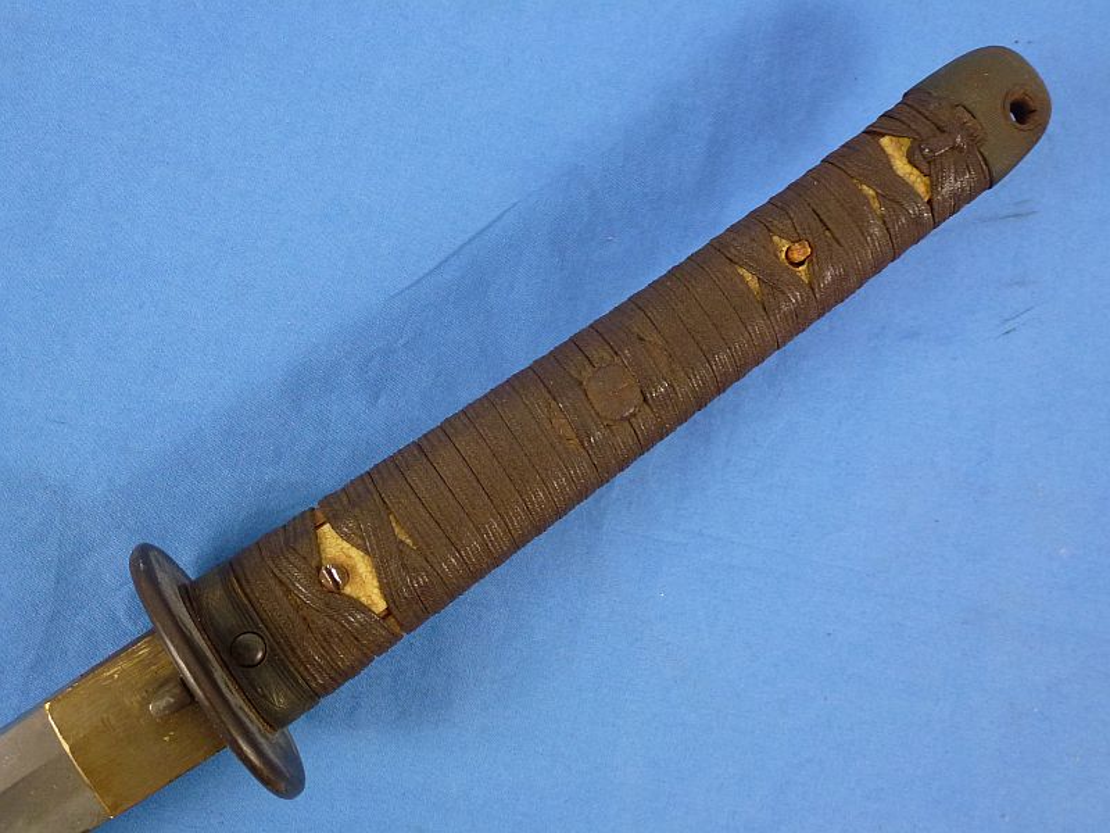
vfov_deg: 42.9
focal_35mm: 33
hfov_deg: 55.4
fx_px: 1058
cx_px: 555
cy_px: 416
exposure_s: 1/60
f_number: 3.6
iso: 250
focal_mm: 5.9
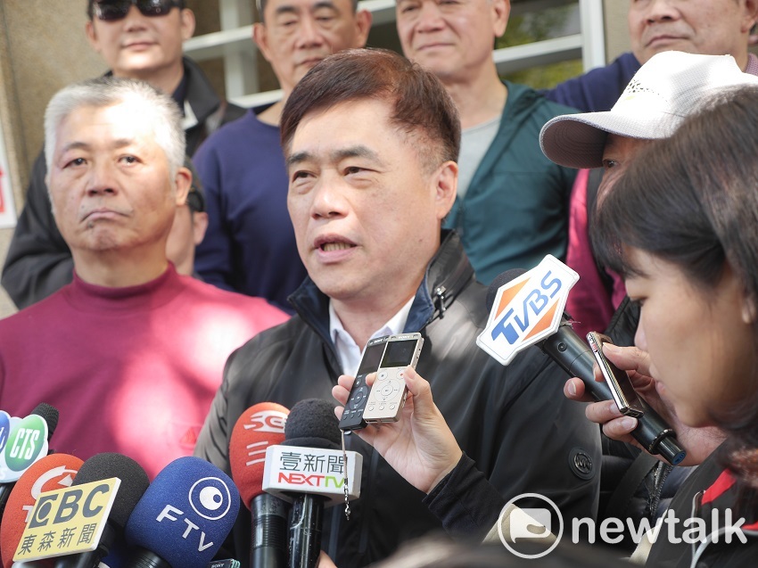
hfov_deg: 27.8
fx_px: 1532
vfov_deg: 21.0
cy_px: 284
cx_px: 379
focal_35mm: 70
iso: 200
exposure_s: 1/80
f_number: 2.8
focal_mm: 35
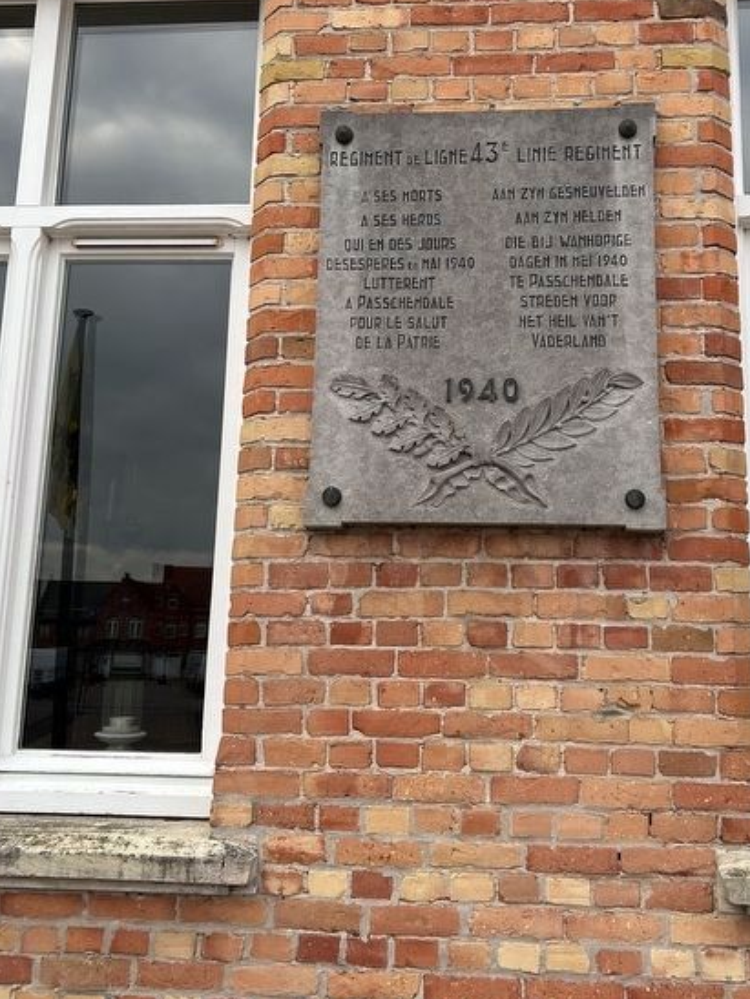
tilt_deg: +12.7
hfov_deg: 37.7
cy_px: 411
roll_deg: -2.6
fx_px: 1096
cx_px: 440
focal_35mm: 38
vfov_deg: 48.7
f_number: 1.5
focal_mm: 5.7
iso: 50
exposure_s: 1/614
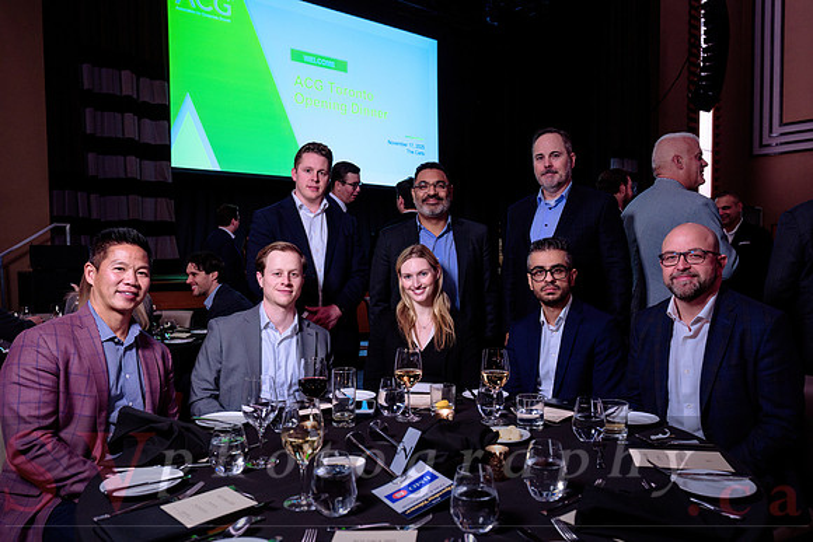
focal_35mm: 29
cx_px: 428
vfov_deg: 45.0
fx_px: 654
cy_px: 286
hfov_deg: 63.7
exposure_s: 1/40
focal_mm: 25.5
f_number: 4
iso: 800
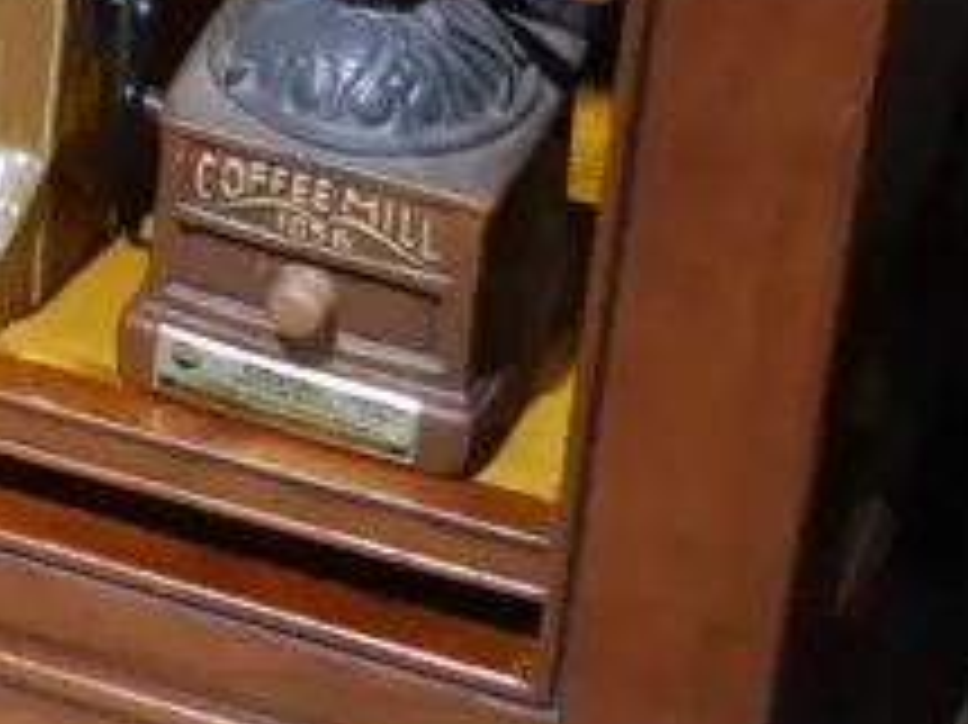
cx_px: -873
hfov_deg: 10.2
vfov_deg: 8.0
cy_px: -353
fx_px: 5059
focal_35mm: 181
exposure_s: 1/60
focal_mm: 19
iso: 640
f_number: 4.1
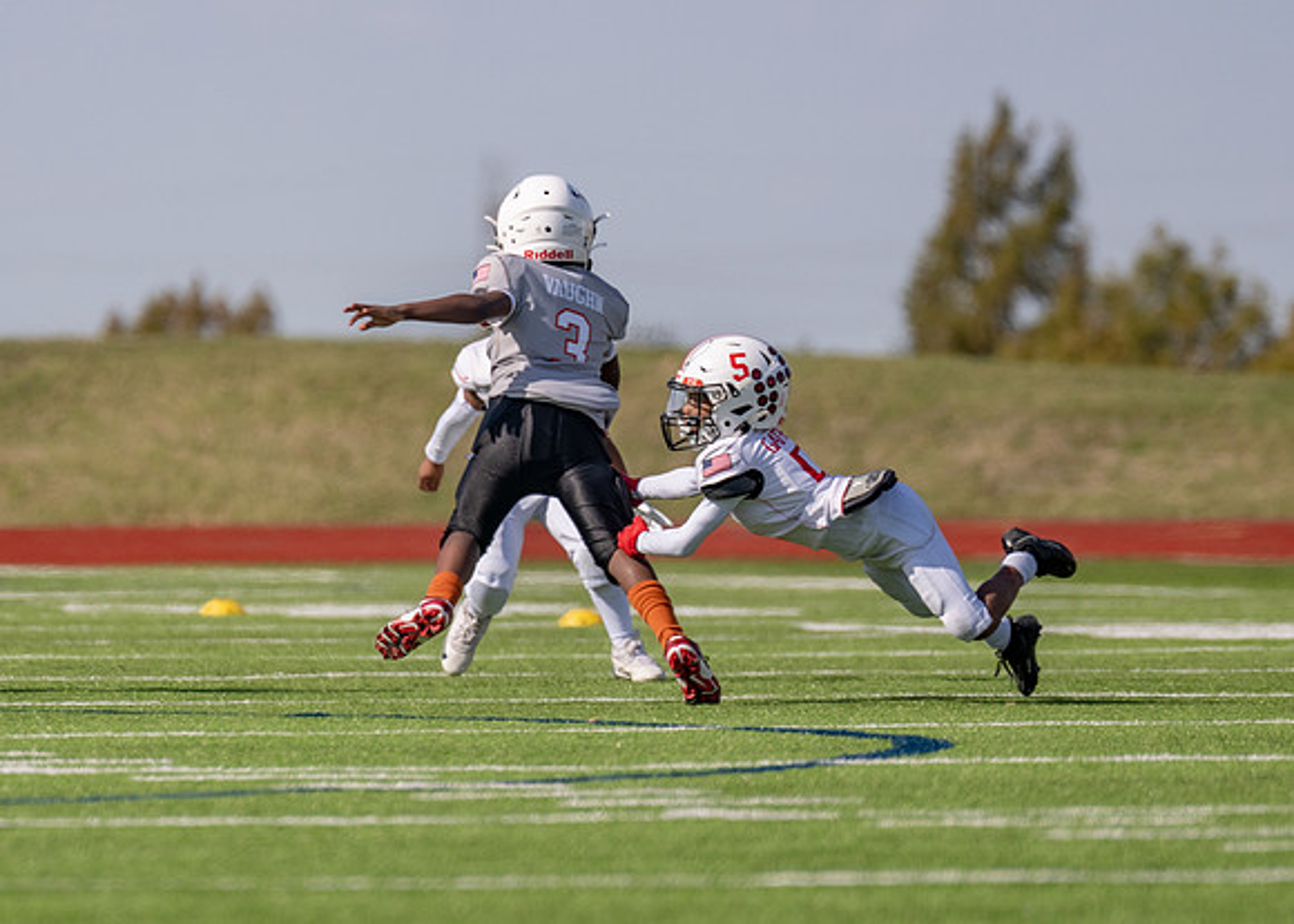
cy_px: 474
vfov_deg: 2.8
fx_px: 19168
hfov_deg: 3.9
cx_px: 472
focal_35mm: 522
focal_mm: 280
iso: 125
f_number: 4
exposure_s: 1/2000
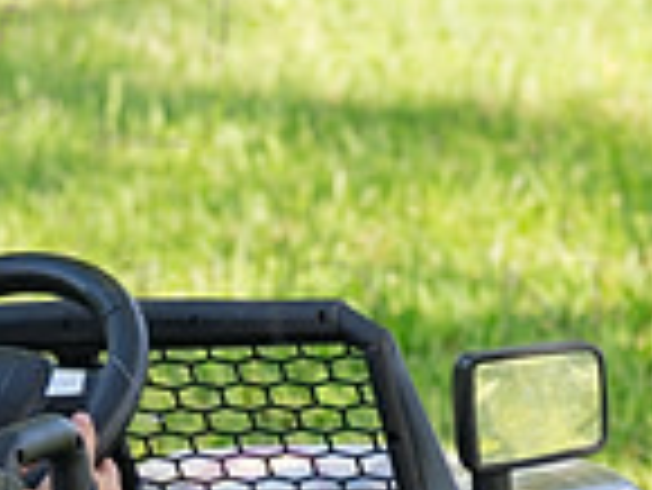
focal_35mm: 461
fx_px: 8690
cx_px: -36
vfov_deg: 3.2
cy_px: 535
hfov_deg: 4.3
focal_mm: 120
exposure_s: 1/320
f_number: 7.1
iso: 400
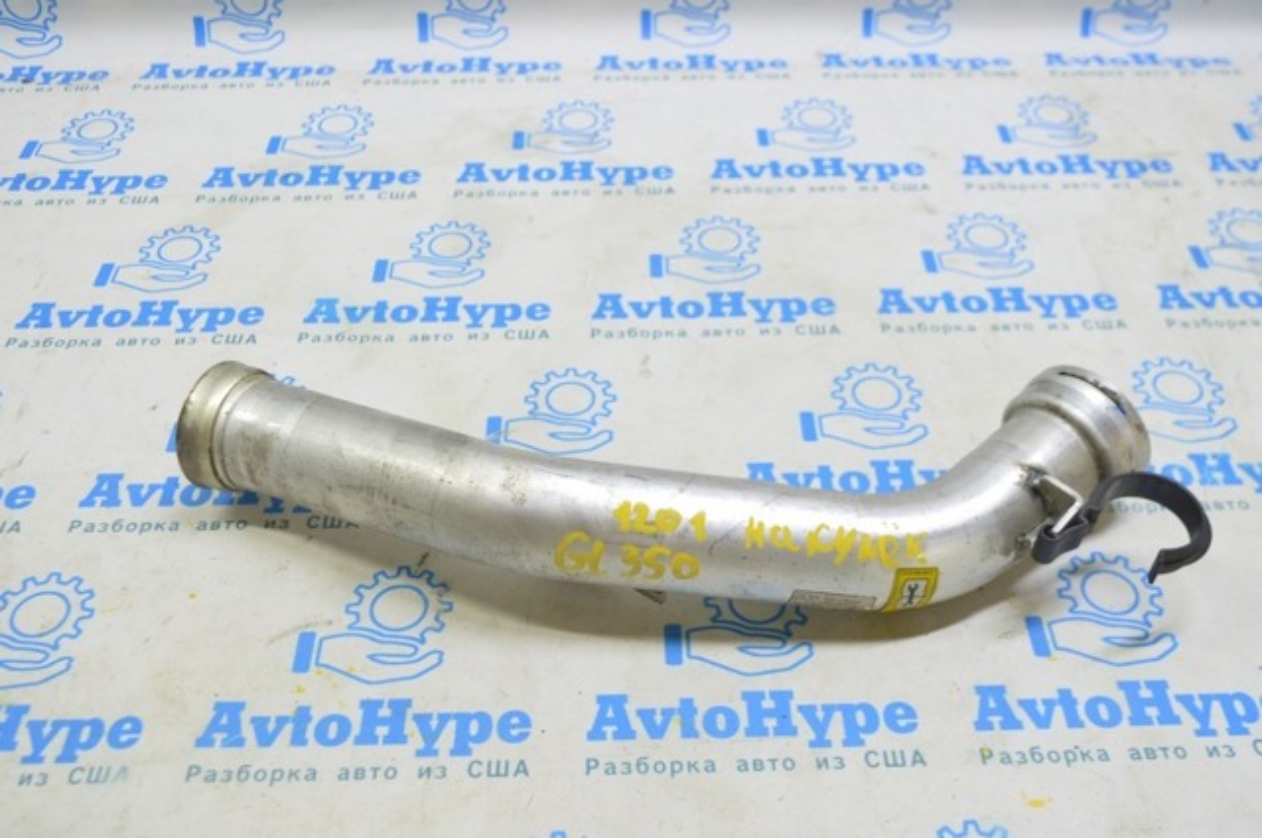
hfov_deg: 51.3
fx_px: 1313
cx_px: 631
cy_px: 419
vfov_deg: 35.4
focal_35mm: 38
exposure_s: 1/20
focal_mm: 25
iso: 400
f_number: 5.6
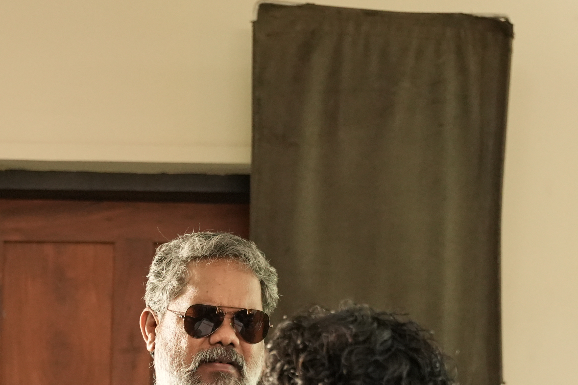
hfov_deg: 16.4
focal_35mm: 122
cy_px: 573
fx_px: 1965
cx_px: 12
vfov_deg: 10.8
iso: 3200
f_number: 3.2
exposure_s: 1/100
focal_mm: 40.8
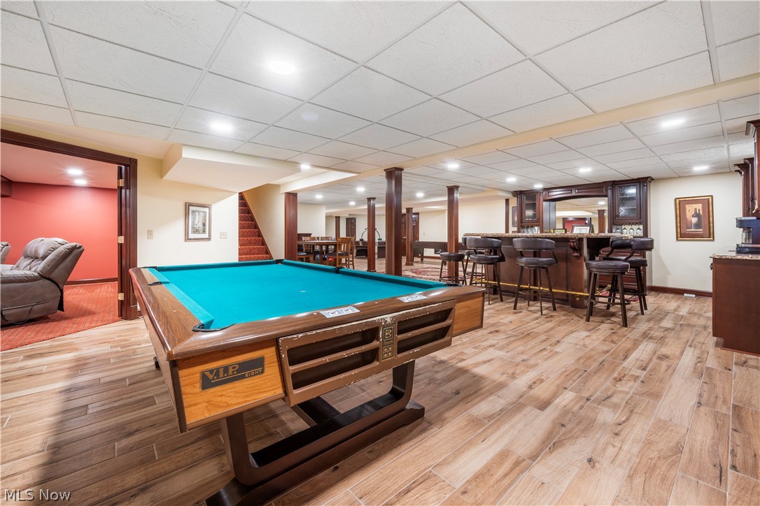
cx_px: 380
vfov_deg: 81.2
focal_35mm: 14
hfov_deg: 104.3
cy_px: 253
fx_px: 296
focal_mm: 14
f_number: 10
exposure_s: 1/2.5
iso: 100
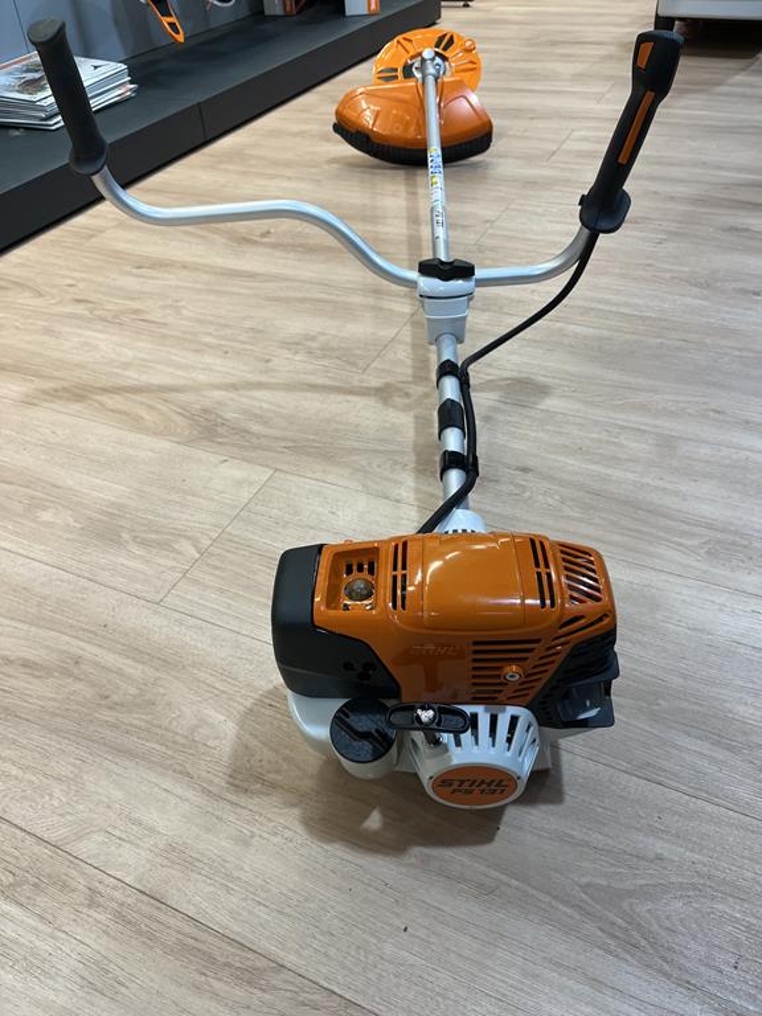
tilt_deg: -41.2
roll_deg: +4.6
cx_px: 381
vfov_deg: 67.3
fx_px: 763
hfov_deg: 53.1
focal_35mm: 26
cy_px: 508
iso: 100
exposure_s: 1/100
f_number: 1.6
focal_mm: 5.1
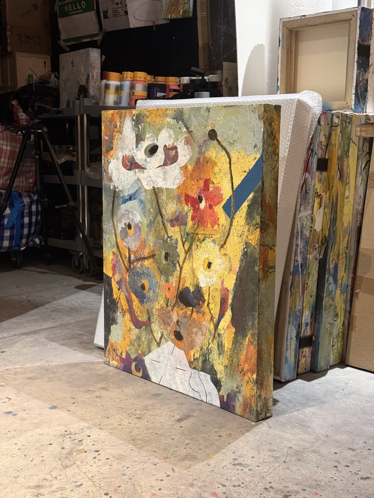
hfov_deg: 30.3
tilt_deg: -8.6
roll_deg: -0.4
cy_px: 249
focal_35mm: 48
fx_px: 691
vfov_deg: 39.7
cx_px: 187
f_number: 1.78
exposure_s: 1/33
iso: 250
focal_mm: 6.76
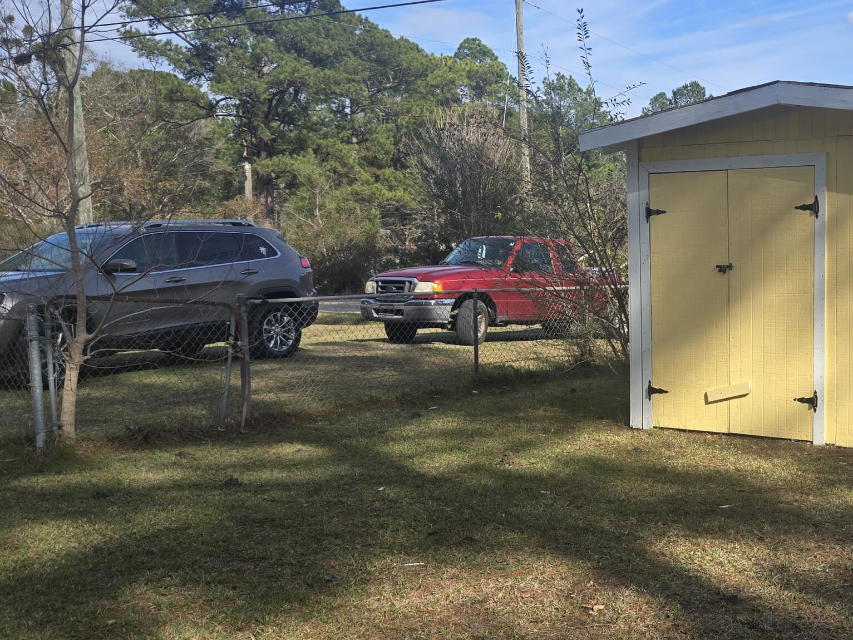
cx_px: 737
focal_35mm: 45
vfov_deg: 32.2
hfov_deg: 39.6
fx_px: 1109
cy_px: 336
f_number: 1.8
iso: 25
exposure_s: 1/1414
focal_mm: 5.4
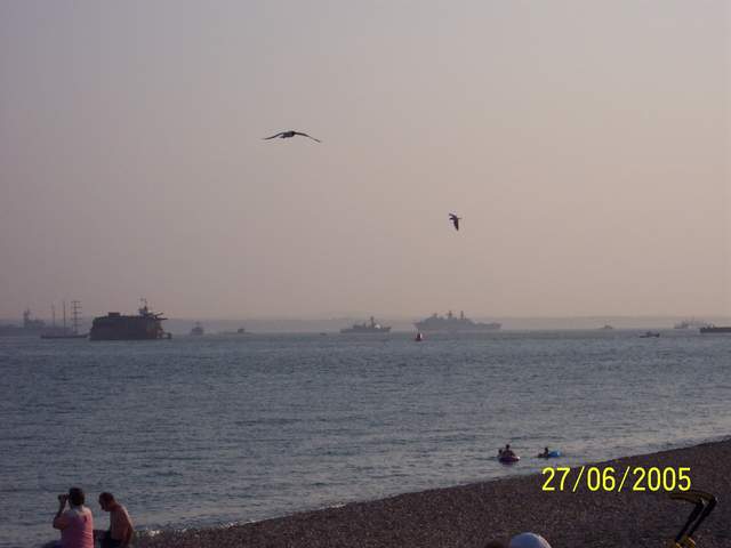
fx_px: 2407
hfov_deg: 17.3
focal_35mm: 114
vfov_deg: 13.0
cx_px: 366
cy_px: 274
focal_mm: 24
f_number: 8
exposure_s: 1/500
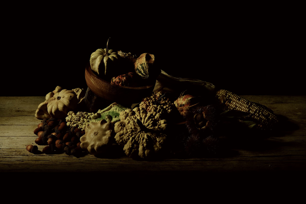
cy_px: 102
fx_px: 646
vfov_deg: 17.9
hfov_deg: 26.7
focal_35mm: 76
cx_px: 153
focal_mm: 50.5
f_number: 8
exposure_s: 30
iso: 200
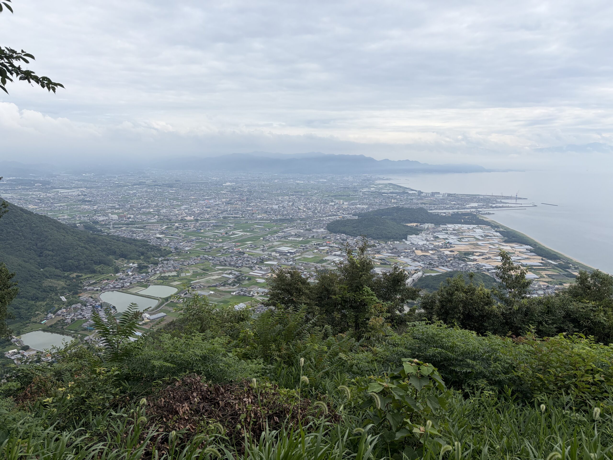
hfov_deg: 67.3
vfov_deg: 53.1
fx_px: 460
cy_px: 230
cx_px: 306
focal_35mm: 26
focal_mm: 5.96
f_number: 1.6
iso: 64
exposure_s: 1/4329
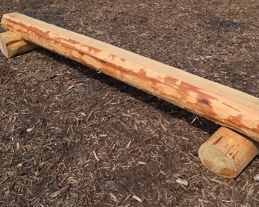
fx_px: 273
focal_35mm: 36
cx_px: 147
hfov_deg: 50.7
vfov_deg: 41.6
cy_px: 104
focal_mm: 21
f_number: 11
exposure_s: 1/500
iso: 200
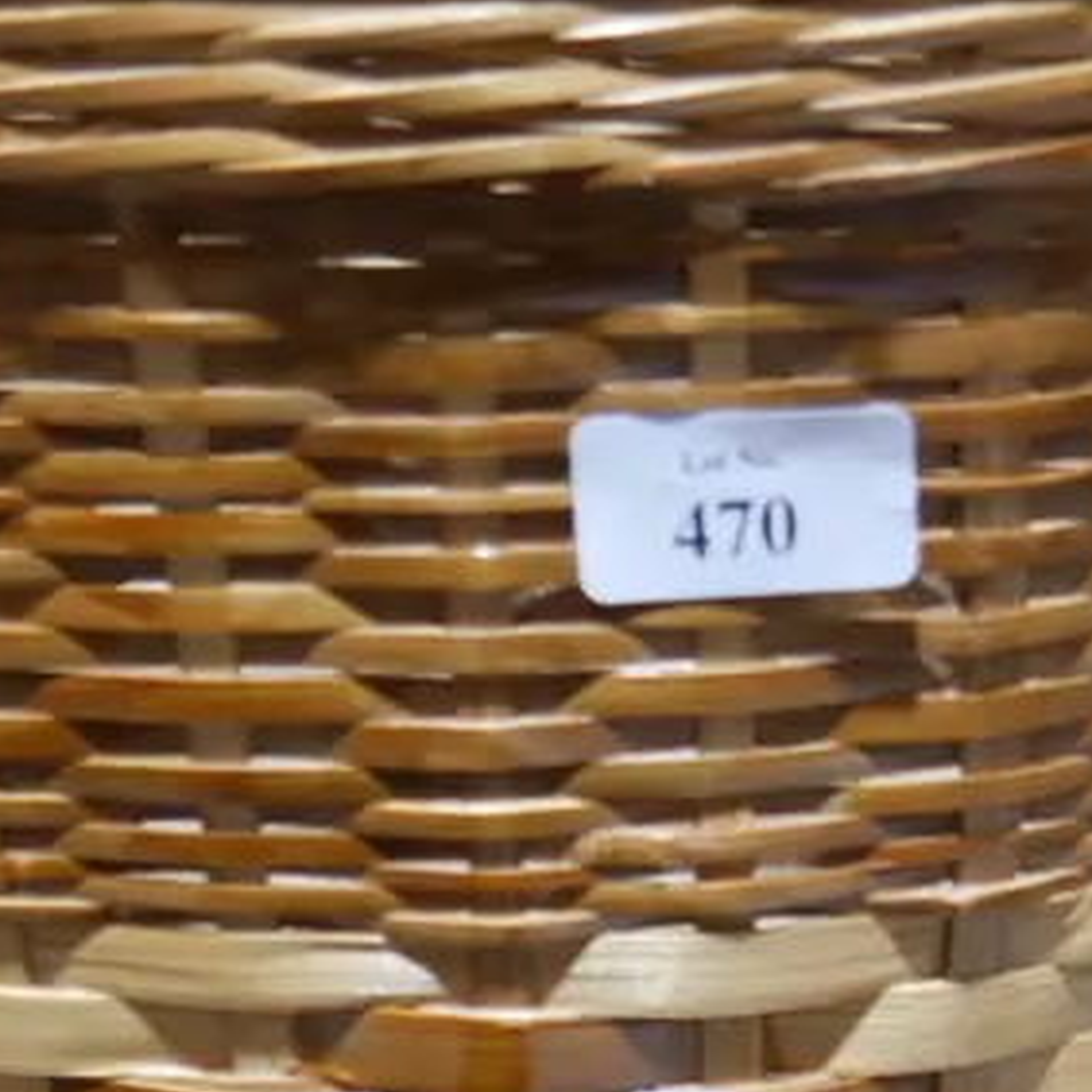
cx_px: 1015
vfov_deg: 18.7
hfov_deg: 18.9
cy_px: 1107
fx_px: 3212
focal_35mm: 90
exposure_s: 1/60
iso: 400
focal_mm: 14
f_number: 3.5
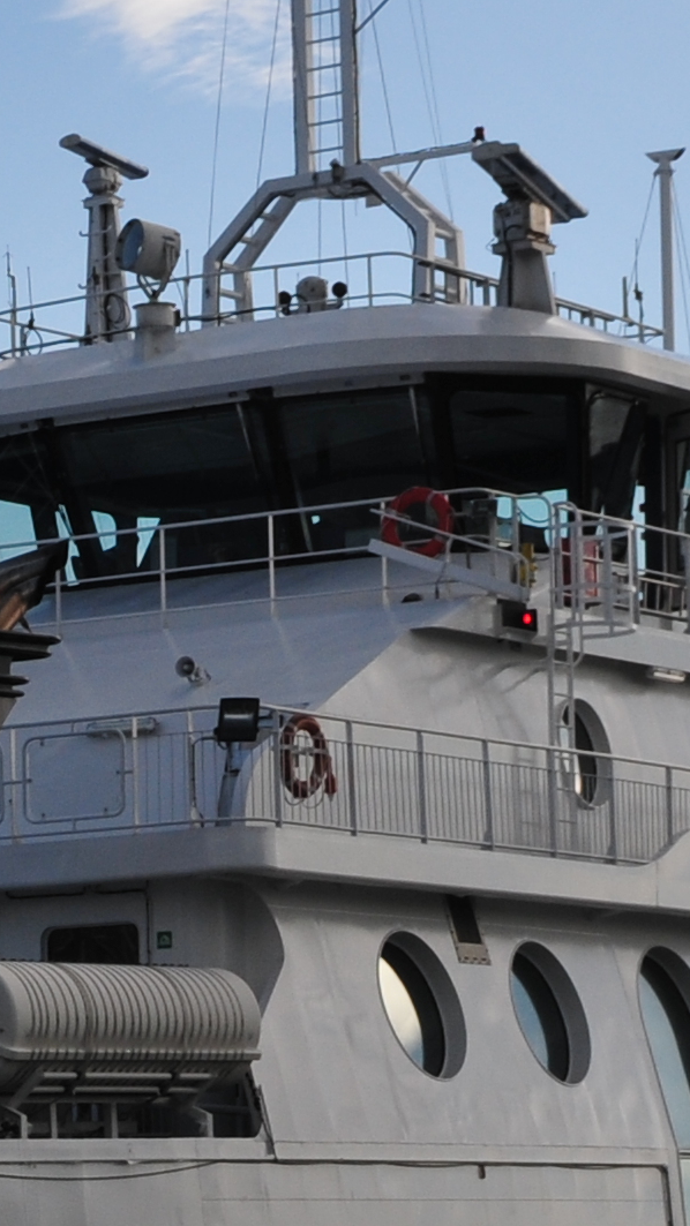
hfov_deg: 7.6
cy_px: 1115
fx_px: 4944
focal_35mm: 152
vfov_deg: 14.0
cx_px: -843
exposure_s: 1/400
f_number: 10
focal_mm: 24
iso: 200
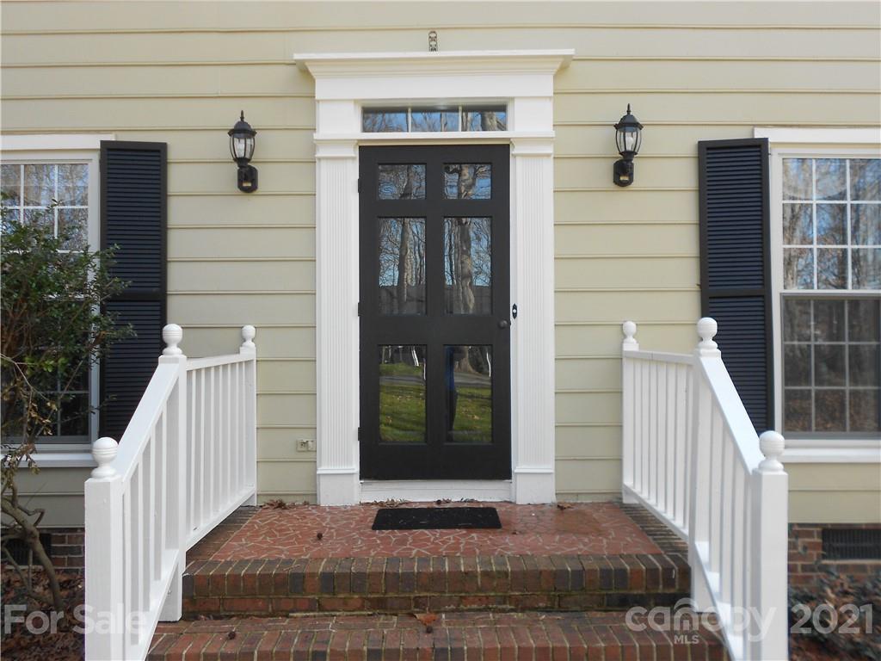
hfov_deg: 61.7
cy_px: 330
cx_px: 440
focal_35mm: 29
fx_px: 738
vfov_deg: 48.2
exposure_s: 1/125
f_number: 3.4
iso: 80
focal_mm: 5.1
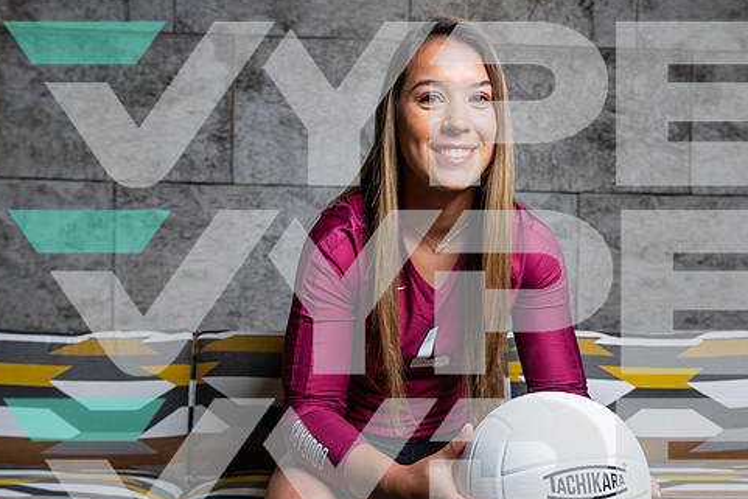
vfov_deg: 32.6
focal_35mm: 41
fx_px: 852
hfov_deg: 47.4
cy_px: 293
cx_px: 404
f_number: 5.6
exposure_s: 1/125
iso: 100
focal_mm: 34
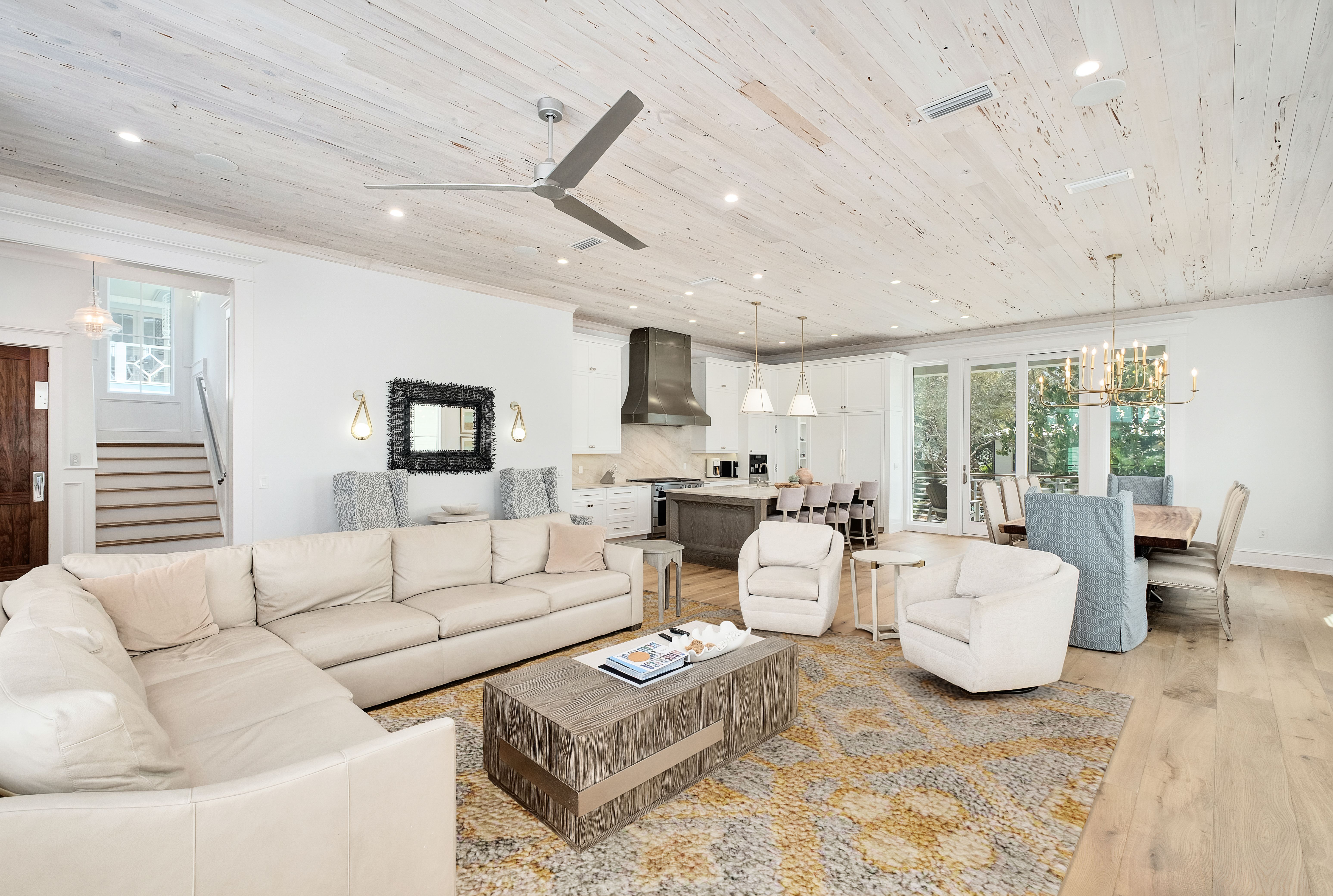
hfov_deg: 100.2
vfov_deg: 77.6
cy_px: 448
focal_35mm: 15
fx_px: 557
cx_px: 666
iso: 640
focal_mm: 10
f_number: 7.1
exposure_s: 1/200
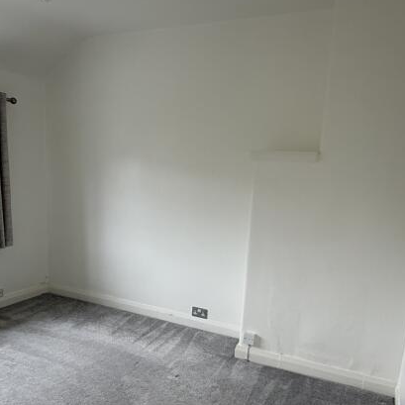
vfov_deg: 51.9
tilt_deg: -11.9
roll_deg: -3.4
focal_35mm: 31
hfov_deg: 52.5
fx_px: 410
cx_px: 204
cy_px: 257
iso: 200
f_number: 2.2
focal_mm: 2.22
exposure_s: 1/121
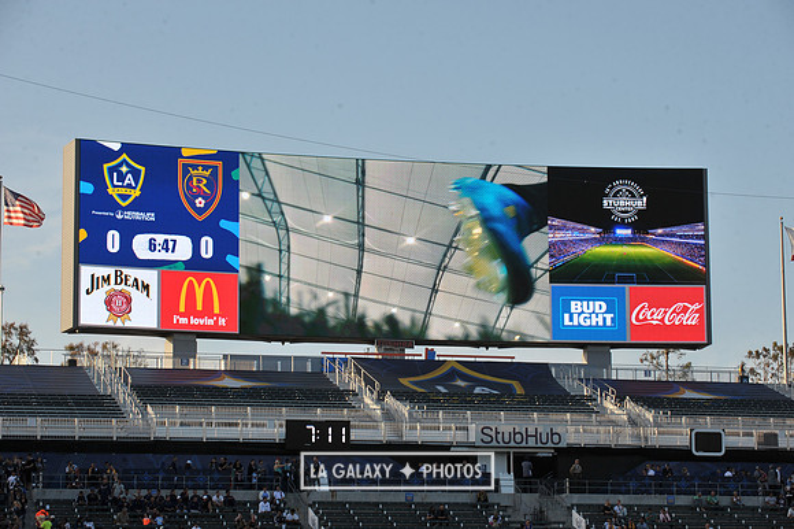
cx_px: 397
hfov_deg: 18.6
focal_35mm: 110
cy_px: 264
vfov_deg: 12.4
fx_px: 2425
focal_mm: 110
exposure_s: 1/400
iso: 400
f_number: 10
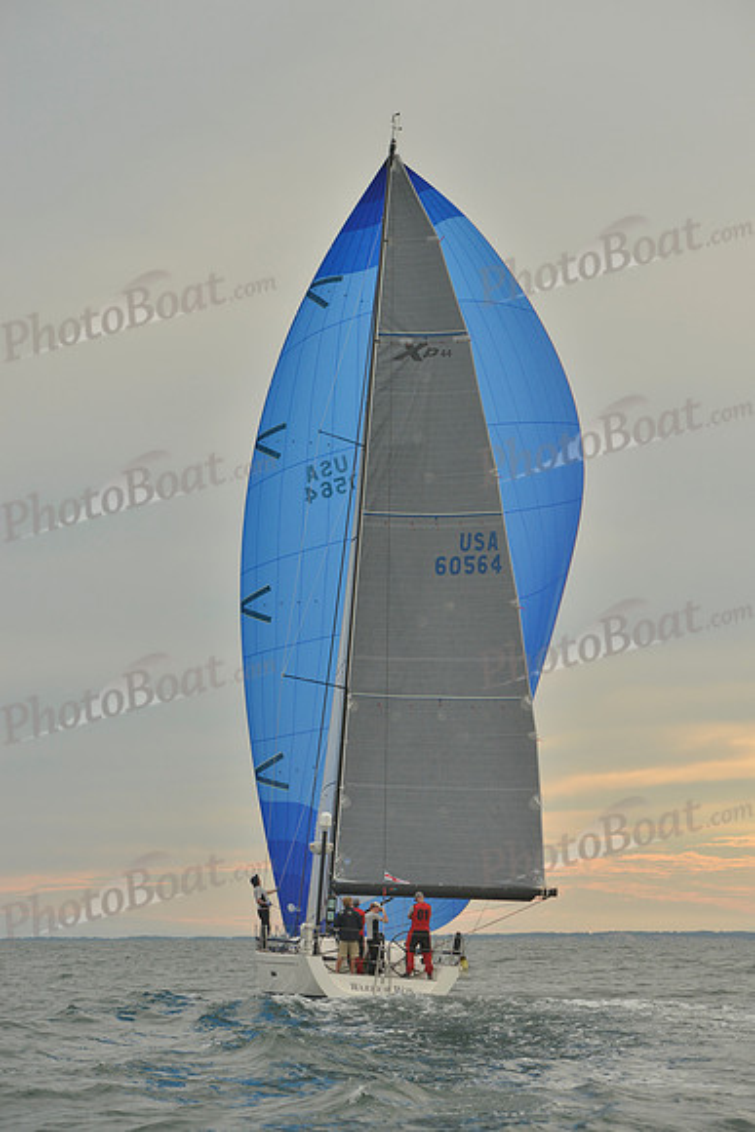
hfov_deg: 14.4
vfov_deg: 21.5
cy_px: 566
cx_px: 378
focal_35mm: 95
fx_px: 2987
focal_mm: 95
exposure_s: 1/1250
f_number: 6.3
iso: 400
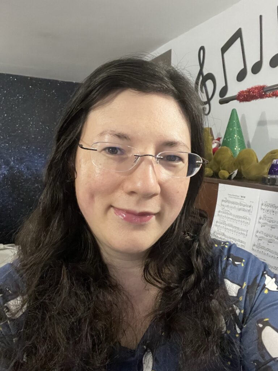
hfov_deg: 46.8
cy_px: 186
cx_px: 139
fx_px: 321
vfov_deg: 60.0
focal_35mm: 30
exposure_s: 1/29
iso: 640
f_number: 2.2
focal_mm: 2.71
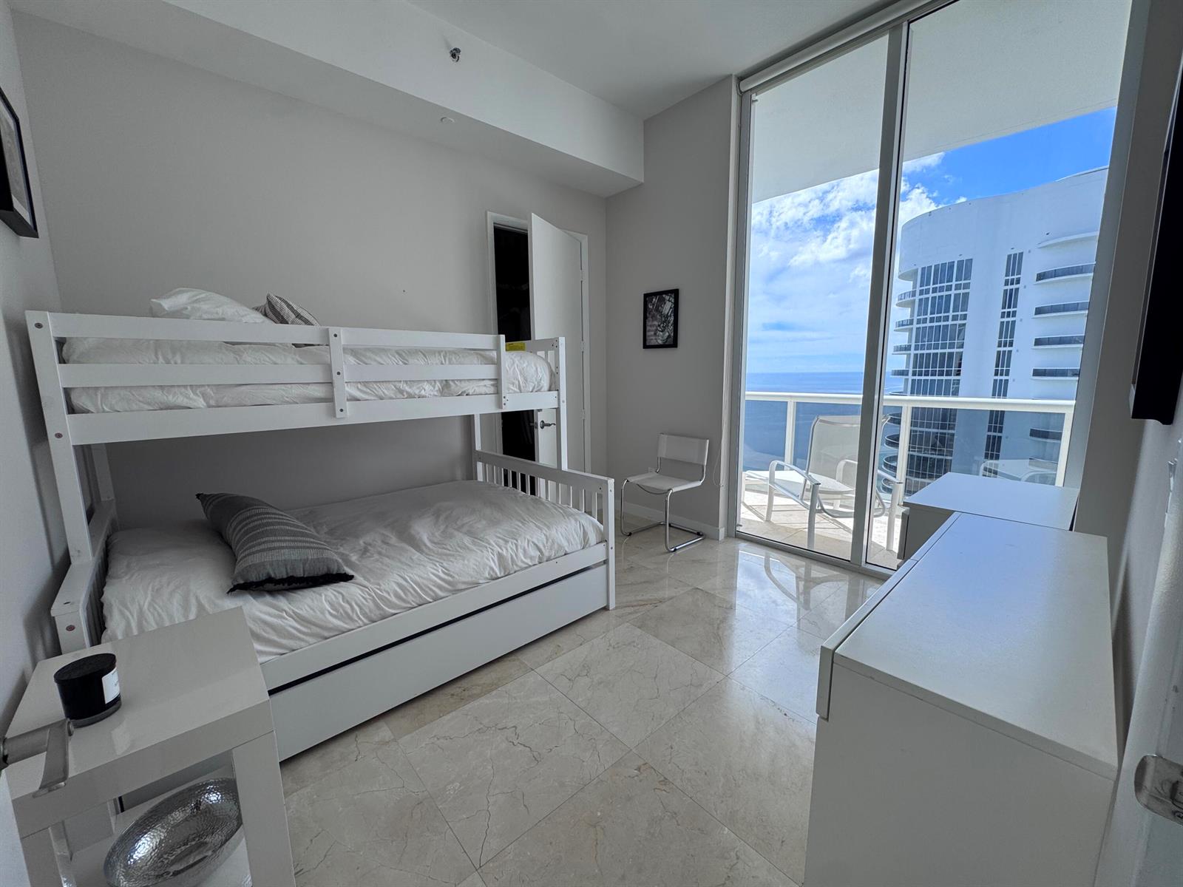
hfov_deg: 102.1
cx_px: 592
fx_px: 478
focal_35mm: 14
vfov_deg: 85.7
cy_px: 444
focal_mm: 2.22
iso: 40
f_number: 2.2
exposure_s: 1/318
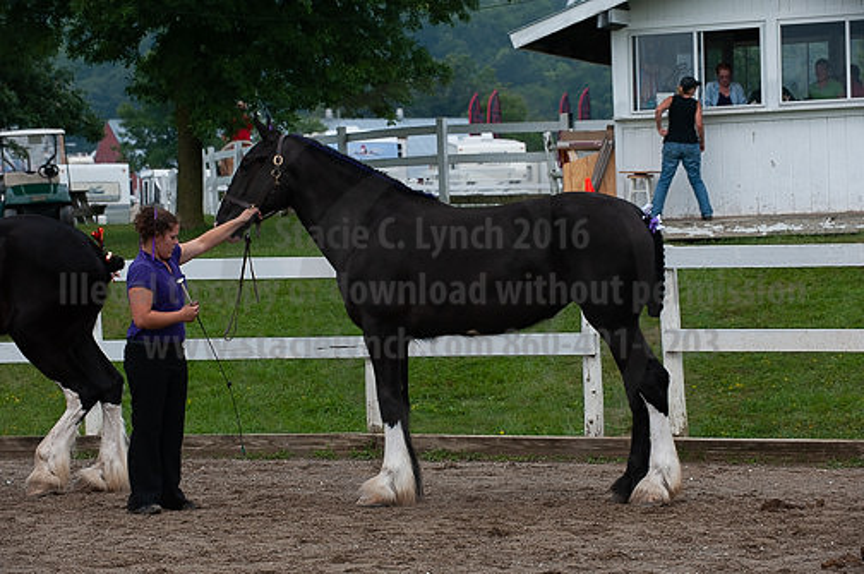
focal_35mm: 135
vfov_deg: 10.1
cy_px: 287
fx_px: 3237
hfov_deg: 15.2
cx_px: 432
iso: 640
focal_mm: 135
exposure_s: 1/1250
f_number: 5.6
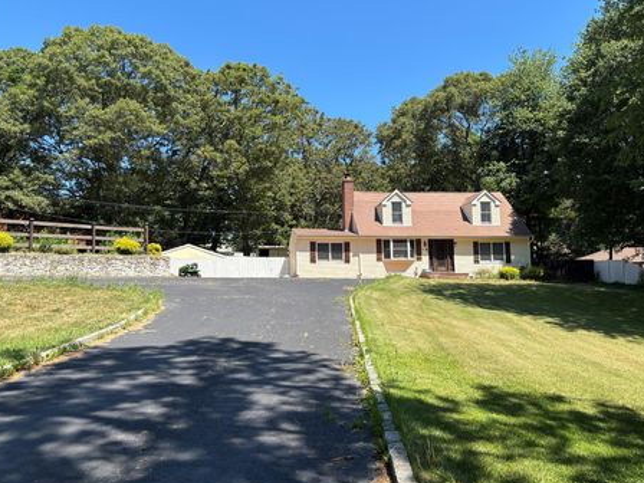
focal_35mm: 29
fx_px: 540
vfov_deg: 48.2
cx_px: 345
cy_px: 244
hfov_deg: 61.6
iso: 50
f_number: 1.6
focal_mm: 5.96
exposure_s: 1/1543
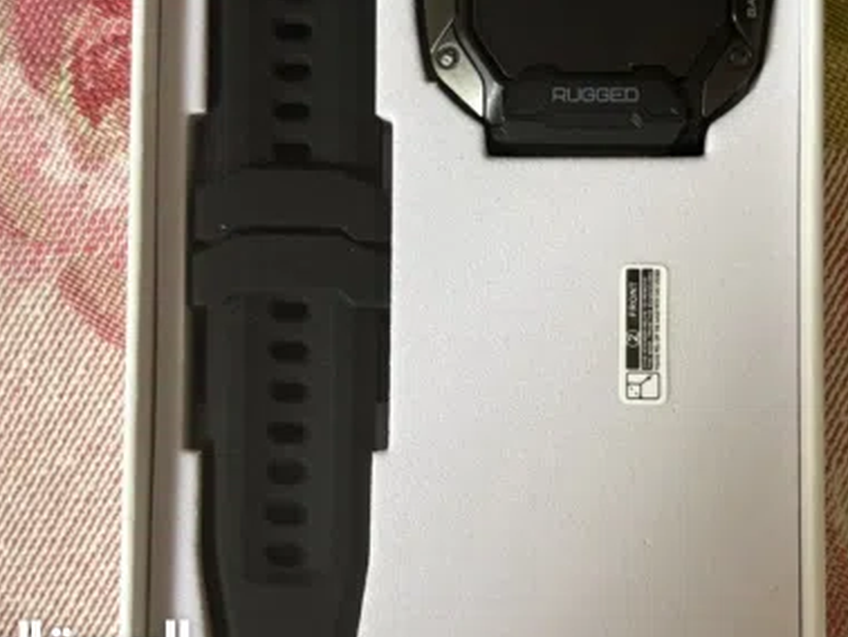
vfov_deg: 32.9
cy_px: 296
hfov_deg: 42.6
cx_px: 527
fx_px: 1079
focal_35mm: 44
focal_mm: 5.96
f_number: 1.6
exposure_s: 1/40
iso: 640
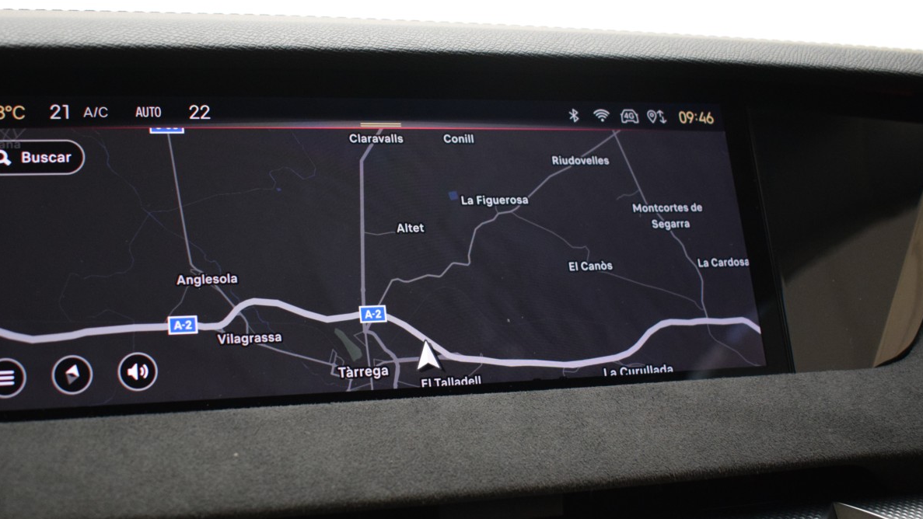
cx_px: 369
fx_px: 1118
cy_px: 278
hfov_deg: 44.6
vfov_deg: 26.2
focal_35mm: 46
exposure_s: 1/60
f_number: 3.8
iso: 1800
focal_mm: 23
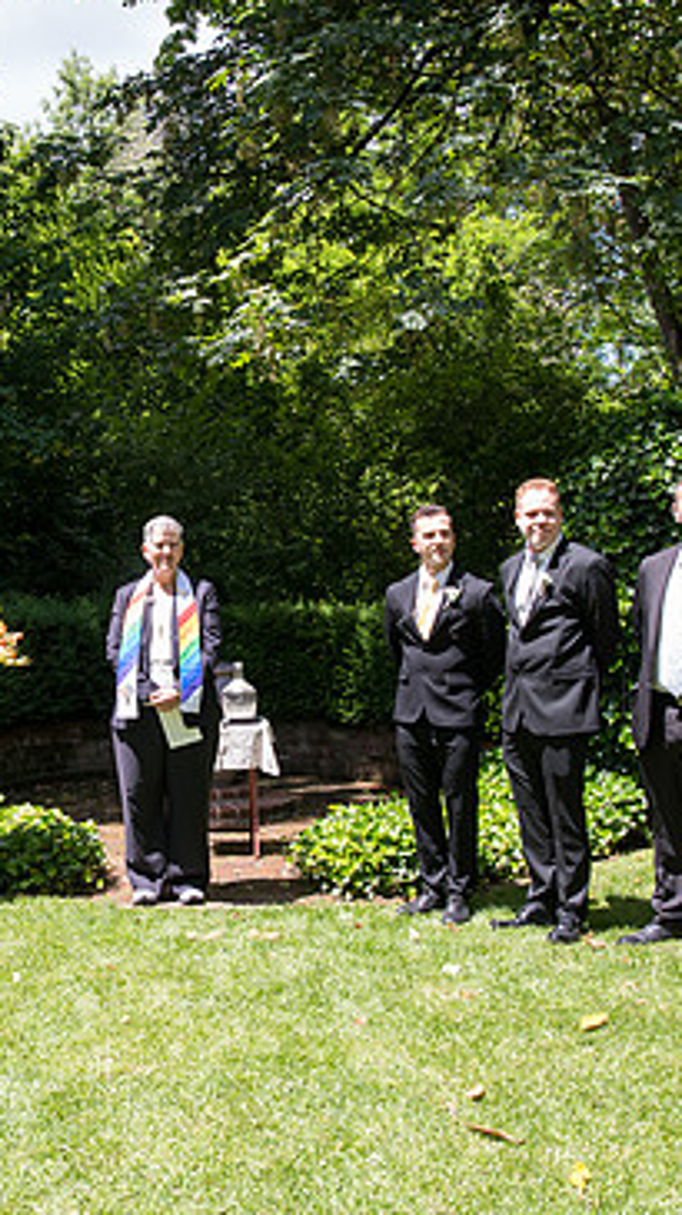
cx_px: 150
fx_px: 1287
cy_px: 594
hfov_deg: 29.1
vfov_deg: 50.5
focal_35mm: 40
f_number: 6.3
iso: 640
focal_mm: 24
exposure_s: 1/400
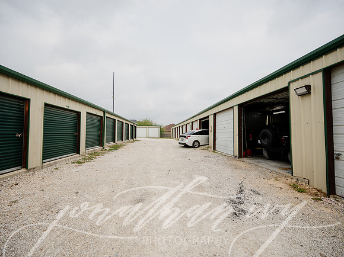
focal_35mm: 15
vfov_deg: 81.2
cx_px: 172
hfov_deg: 97.7
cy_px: 128
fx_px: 150
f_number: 4
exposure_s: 1/500
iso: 100
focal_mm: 14
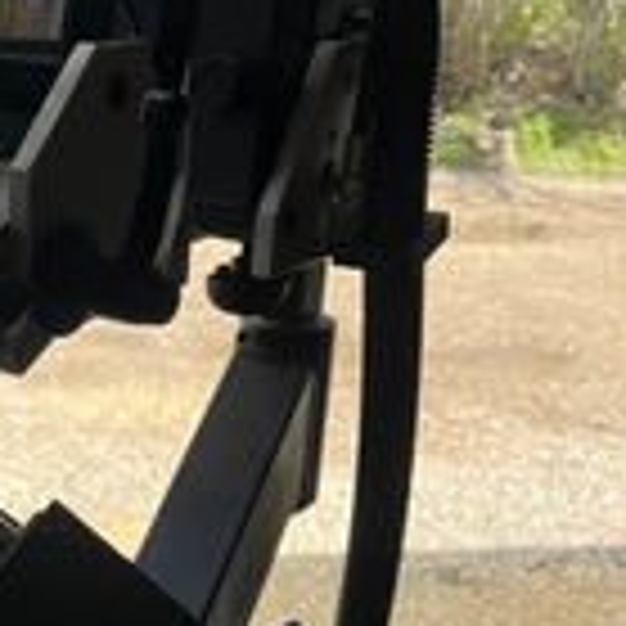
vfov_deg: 26.0
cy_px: 383
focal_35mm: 66
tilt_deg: -19.0
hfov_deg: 24.7
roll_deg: -0.9
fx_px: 1350
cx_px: -18
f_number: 1.5
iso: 50
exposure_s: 1/1698
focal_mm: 5.7
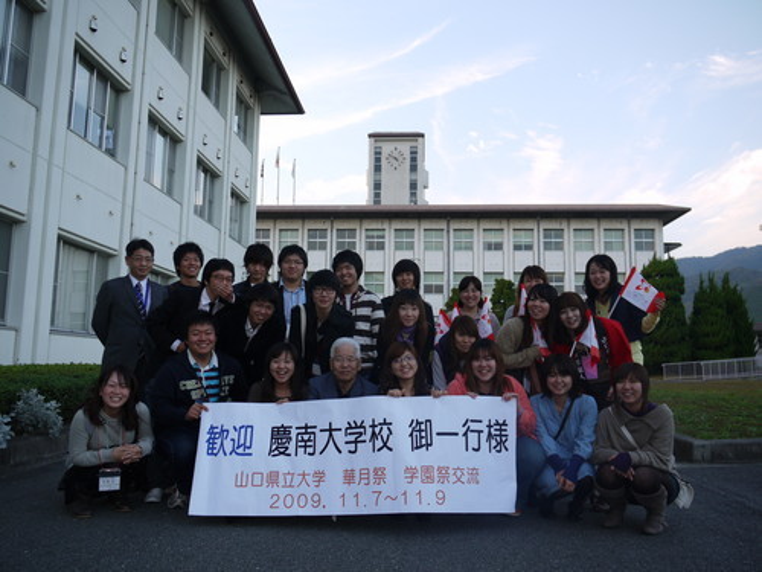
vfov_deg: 49.7
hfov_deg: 63.4
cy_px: 286
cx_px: 381
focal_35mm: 28
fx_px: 616
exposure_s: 1/80
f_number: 4
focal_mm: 14
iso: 100
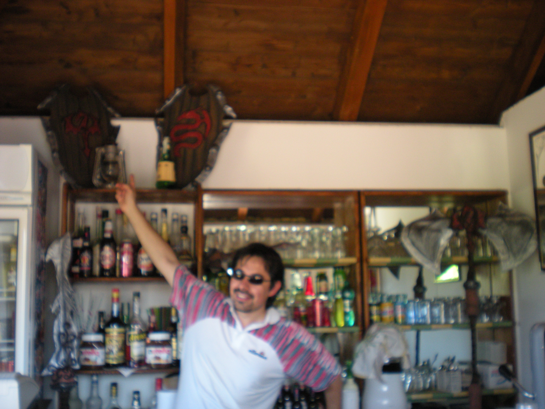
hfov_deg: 42.9
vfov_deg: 32.9
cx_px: 272
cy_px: 204
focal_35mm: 44
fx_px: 693
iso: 200
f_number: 3.5
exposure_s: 1/43.1
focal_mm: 7.4
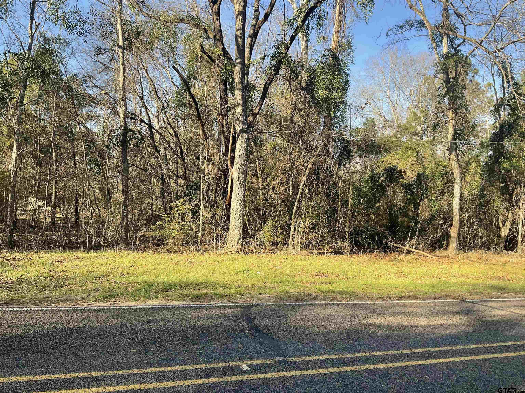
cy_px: 196
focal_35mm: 29
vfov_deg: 48.2
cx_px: 262
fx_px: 440
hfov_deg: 61.7
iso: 25
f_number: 1.8
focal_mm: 3
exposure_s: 1/428
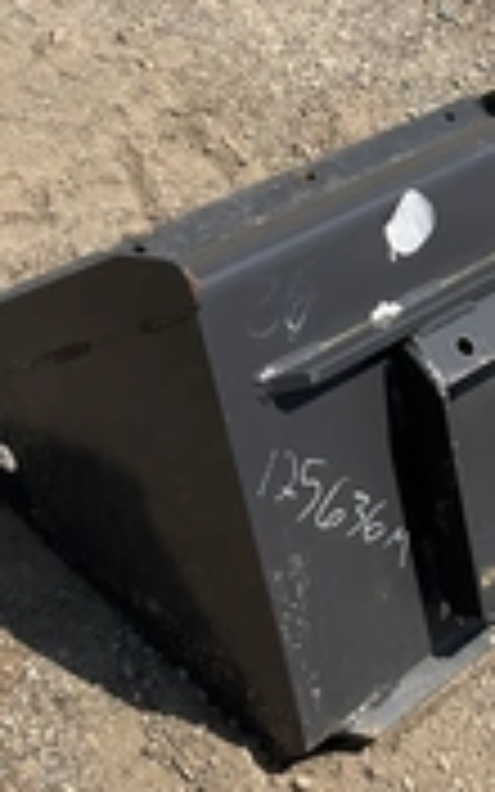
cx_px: 446
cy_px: 414
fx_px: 1511
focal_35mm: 70
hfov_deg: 18.3
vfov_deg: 29.4
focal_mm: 3
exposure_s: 1/1848
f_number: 1.8
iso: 25
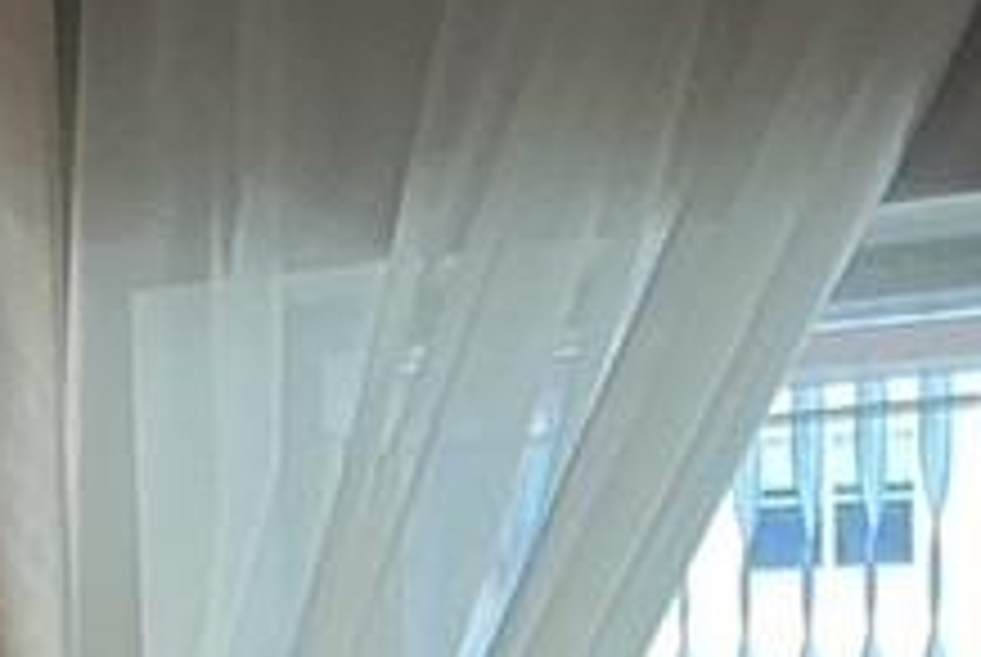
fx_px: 6030
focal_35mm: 221
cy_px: 2290
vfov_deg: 5.6
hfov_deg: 9.3
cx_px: 734
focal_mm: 3
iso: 40
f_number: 1.8
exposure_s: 1/60
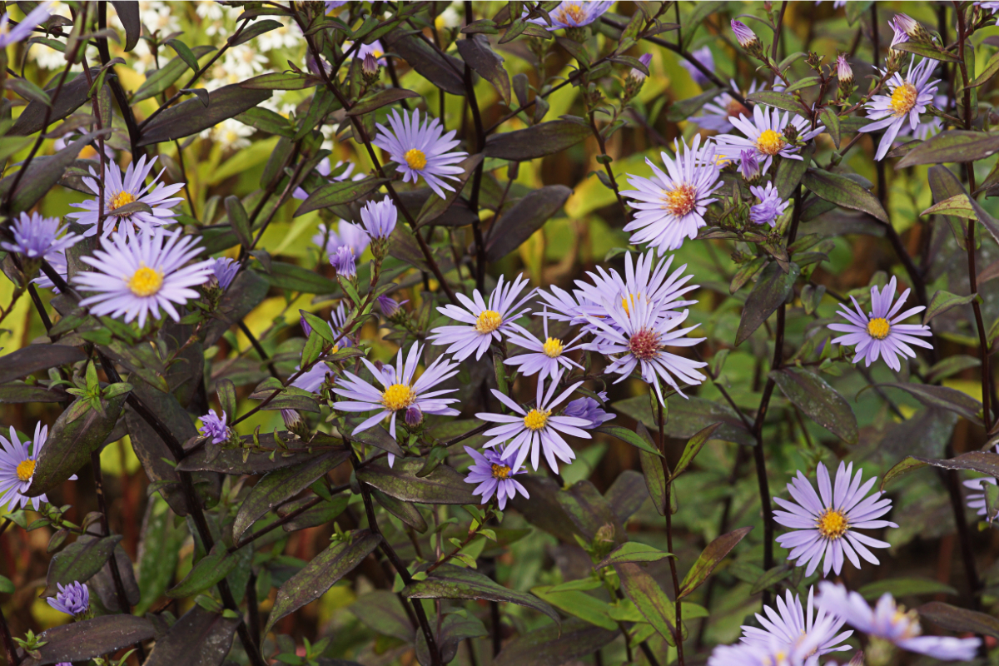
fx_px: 4162
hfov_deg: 13.7
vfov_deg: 9.1
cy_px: 333
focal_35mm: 150
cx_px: 500
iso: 320
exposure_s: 1/160
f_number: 8
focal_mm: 100
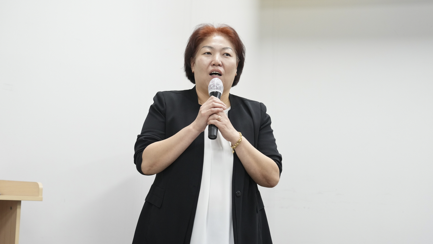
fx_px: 850
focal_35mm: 74
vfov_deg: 16.3
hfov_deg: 28.6
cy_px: 136
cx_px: 216
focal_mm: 70
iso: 2000
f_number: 4
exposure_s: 1/160
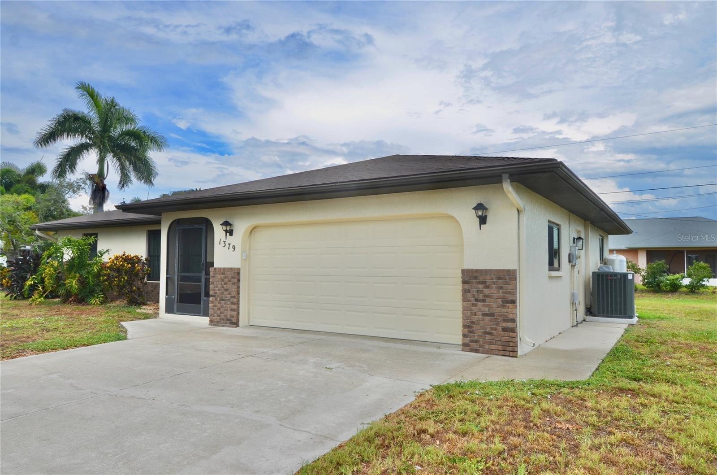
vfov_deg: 36.7
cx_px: 358
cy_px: 238
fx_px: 715
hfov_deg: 53.2
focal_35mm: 36
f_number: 8
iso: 100
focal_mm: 24
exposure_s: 1/250
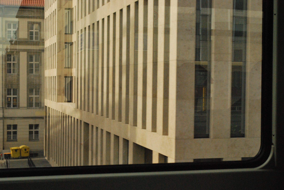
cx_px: 142
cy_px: 95
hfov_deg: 29.2
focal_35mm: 69
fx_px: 545
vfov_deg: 19.8
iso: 1600
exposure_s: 1/320
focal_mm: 46
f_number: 11
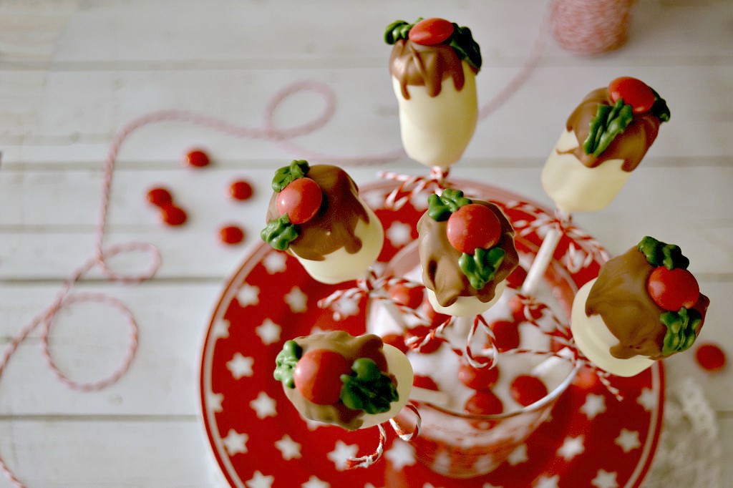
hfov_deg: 38.9
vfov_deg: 26.5
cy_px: 244
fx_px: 1038
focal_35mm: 51
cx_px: 366
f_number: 4.5
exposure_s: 1/400
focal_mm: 34
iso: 320
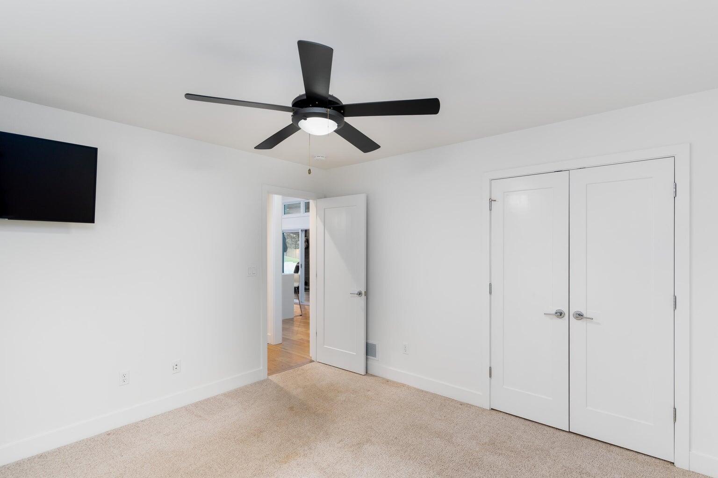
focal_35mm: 17
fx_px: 339
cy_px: 239
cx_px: 359
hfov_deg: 93.3
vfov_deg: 70.4
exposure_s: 1/100
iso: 400
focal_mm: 17
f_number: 5.6
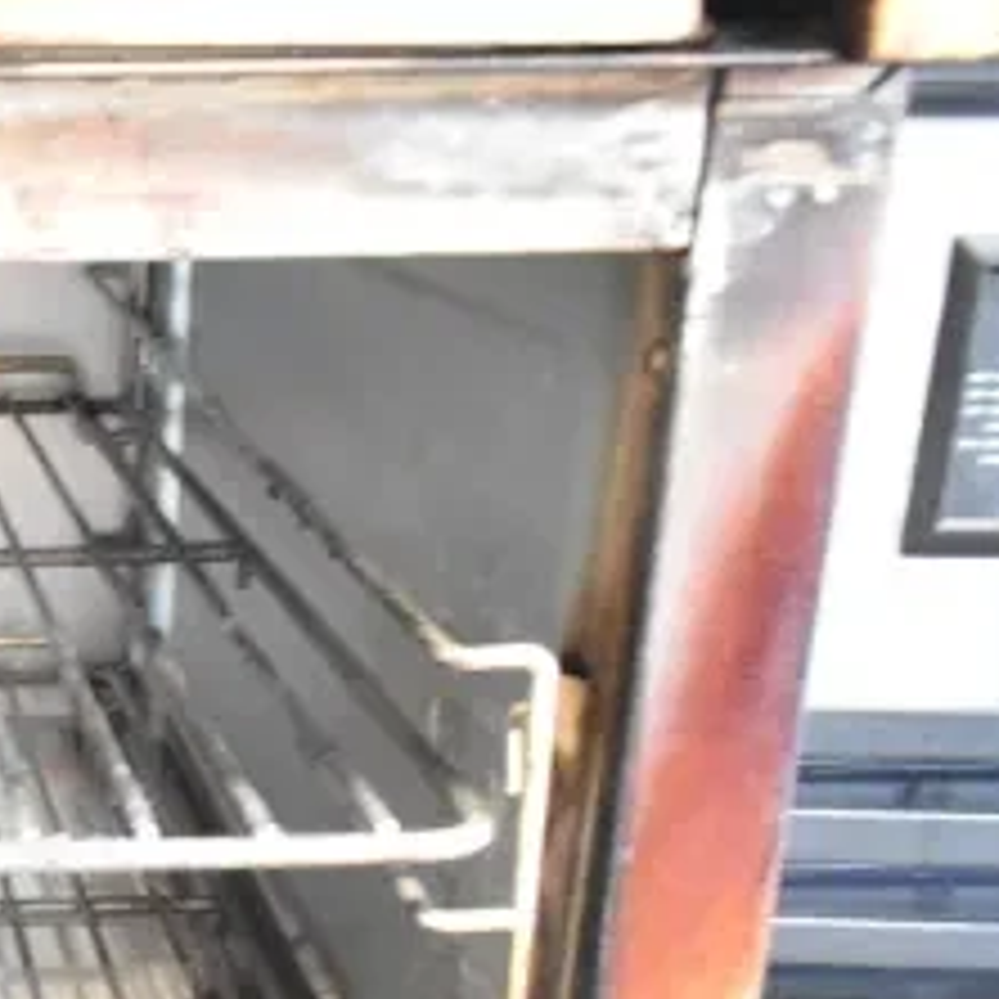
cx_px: -315
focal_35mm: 63
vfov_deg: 26.7
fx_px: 2057
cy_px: 821
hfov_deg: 23.9
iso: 3600
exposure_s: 1/30
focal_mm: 18
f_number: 3.5
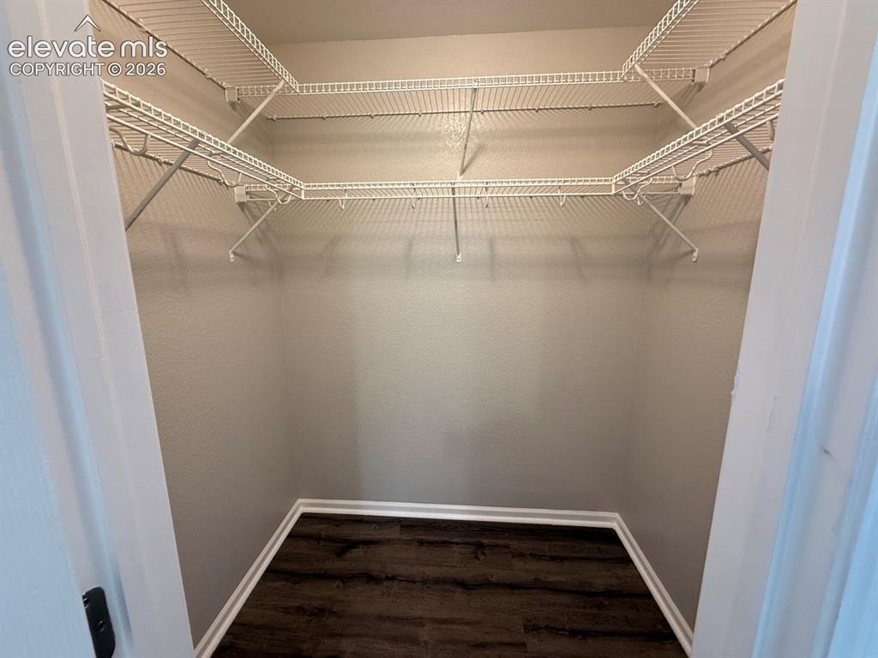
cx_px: 439
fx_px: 355
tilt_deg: -10.8
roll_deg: +0.5
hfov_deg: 102.1
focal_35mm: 14
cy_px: 329
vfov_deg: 85.7
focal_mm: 2.22
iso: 160
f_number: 2.2
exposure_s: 1/60
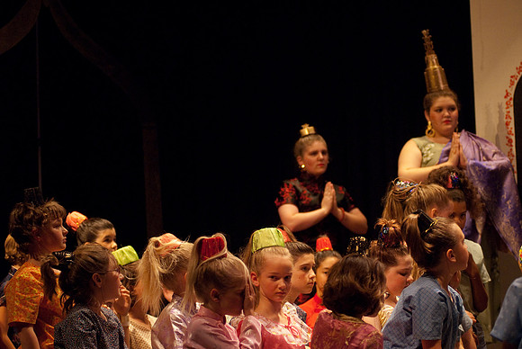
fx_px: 1742
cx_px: 261
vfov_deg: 11.4
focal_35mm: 120
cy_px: 174
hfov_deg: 17.0
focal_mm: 80
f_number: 2.8
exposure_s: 1/160
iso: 1000
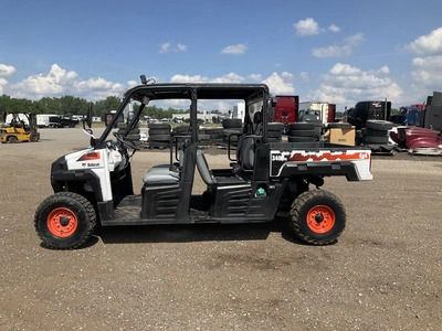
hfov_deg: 61.7
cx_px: 221
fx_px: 370
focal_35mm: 29
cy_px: 166
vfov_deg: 48.2
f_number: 1.8
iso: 25
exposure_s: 1/2058
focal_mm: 3
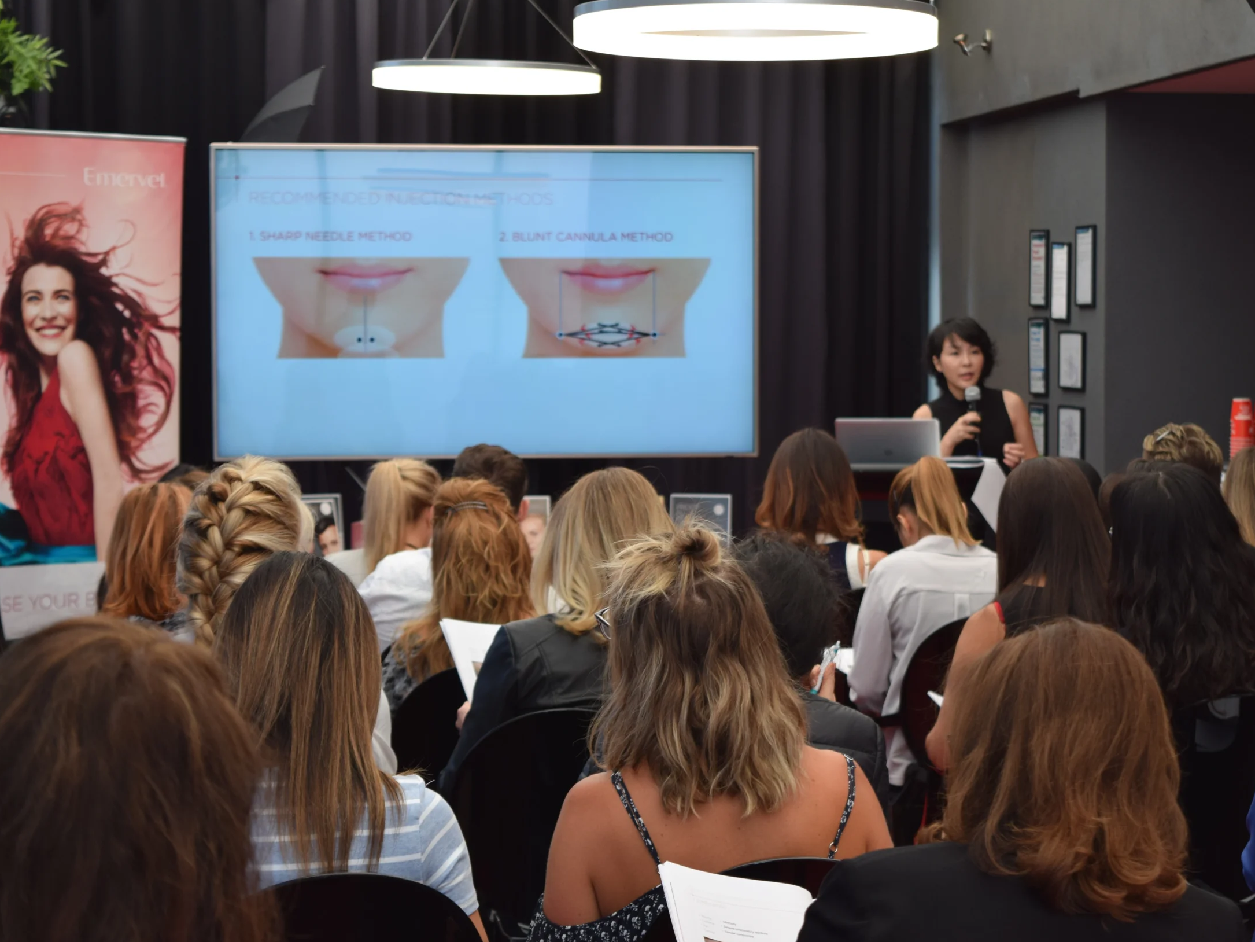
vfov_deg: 15.8
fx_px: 3393
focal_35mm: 94
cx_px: 707
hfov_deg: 20.9
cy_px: 460
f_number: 5.6
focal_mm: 55
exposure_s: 1/100
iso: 400
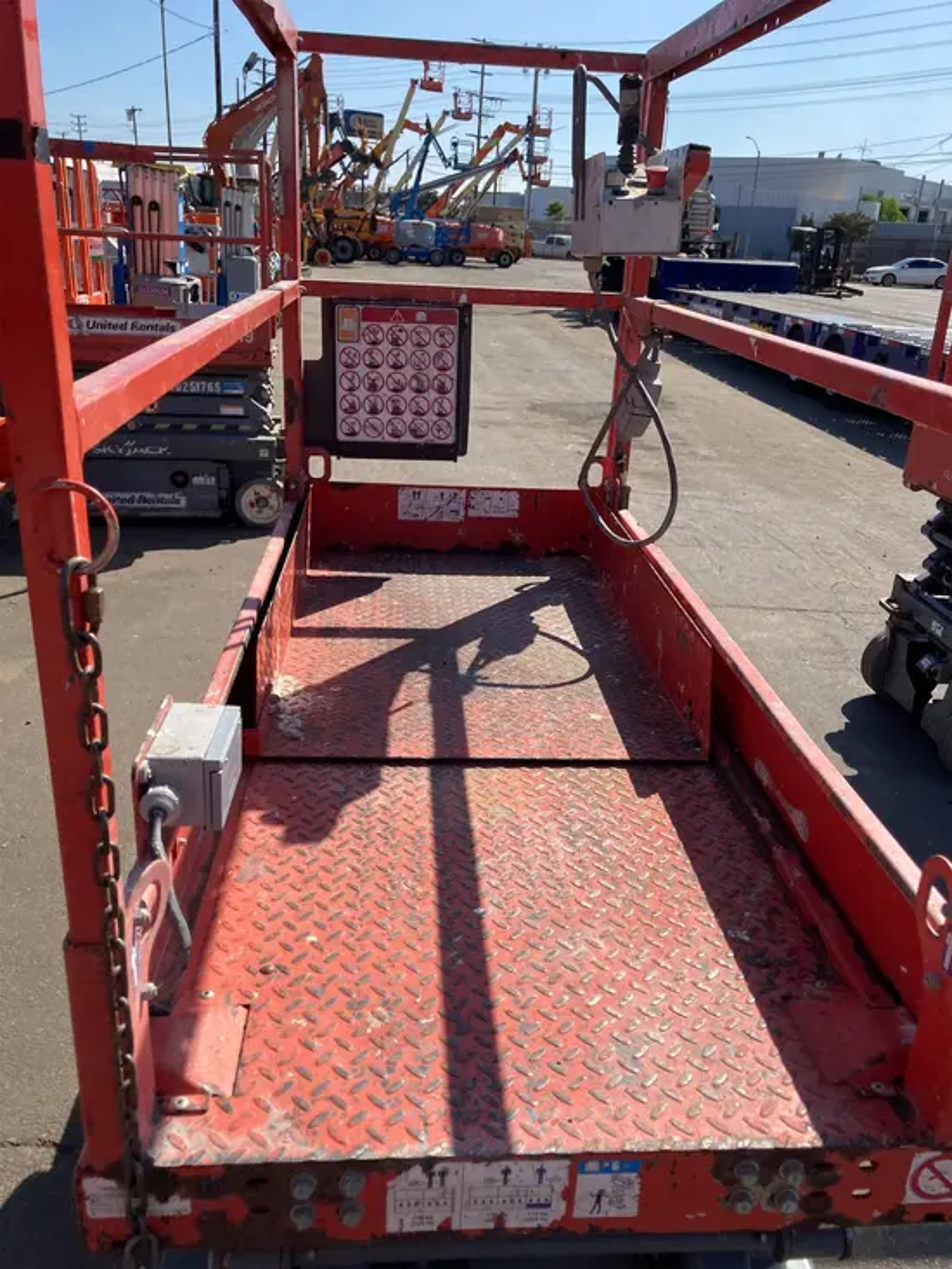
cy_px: 634
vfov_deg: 63.4
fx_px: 1026
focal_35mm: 28
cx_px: 476
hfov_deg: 49.8
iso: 20
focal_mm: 3.99
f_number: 1.8
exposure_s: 1/1621
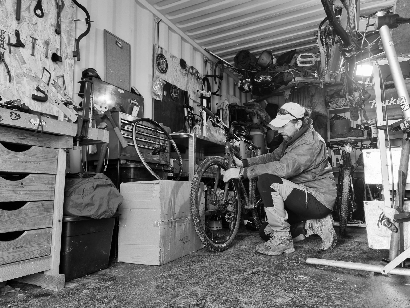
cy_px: 154
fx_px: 308
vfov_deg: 53.1
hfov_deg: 67.3
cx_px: 205
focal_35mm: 26
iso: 80
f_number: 1.8
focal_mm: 5.4
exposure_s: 1/50
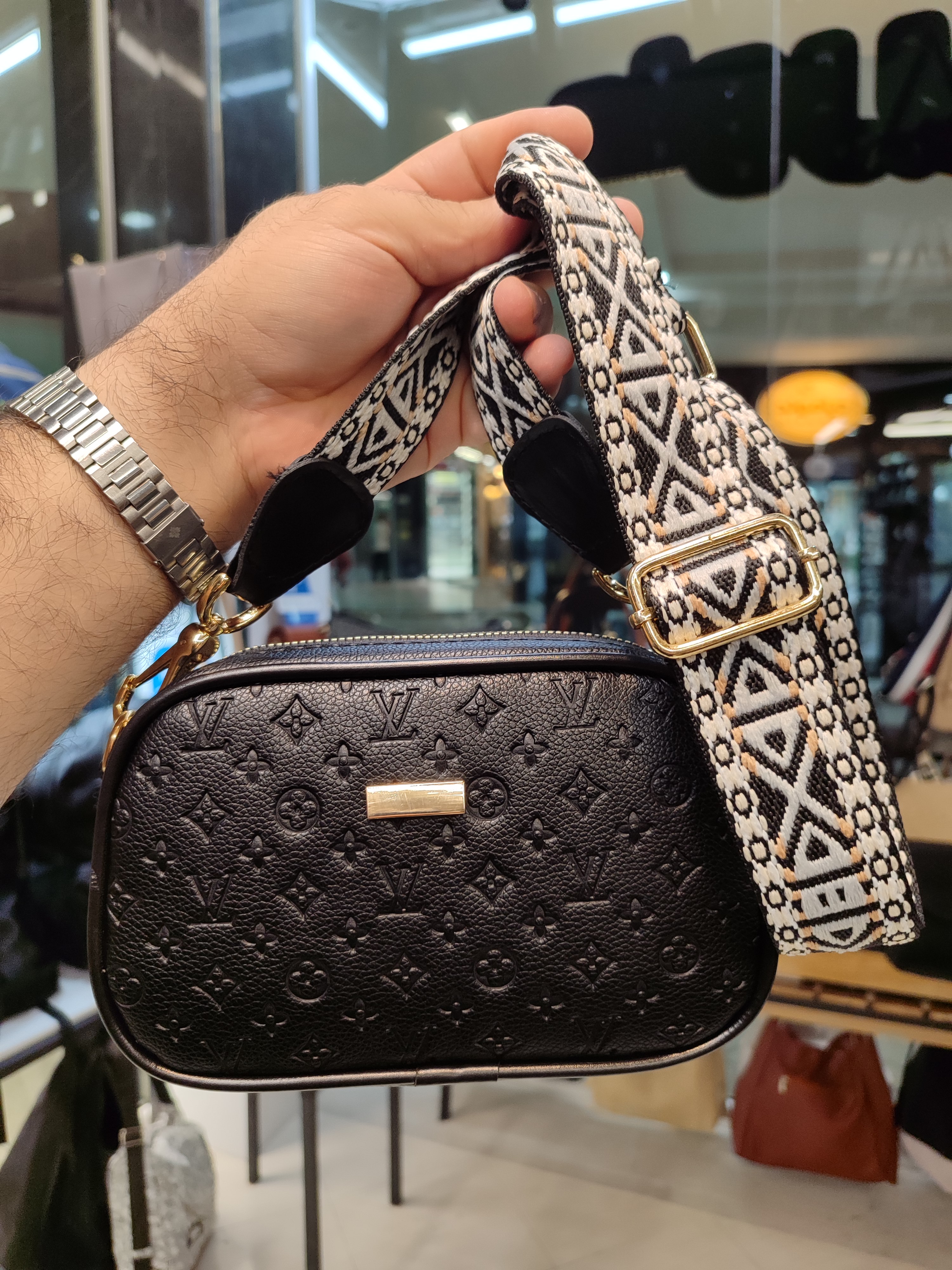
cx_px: 476
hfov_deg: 54.9
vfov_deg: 69.4
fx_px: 917
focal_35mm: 25
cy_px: 635
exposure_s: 1/100
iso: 75
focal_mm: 5.95
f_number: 1.89
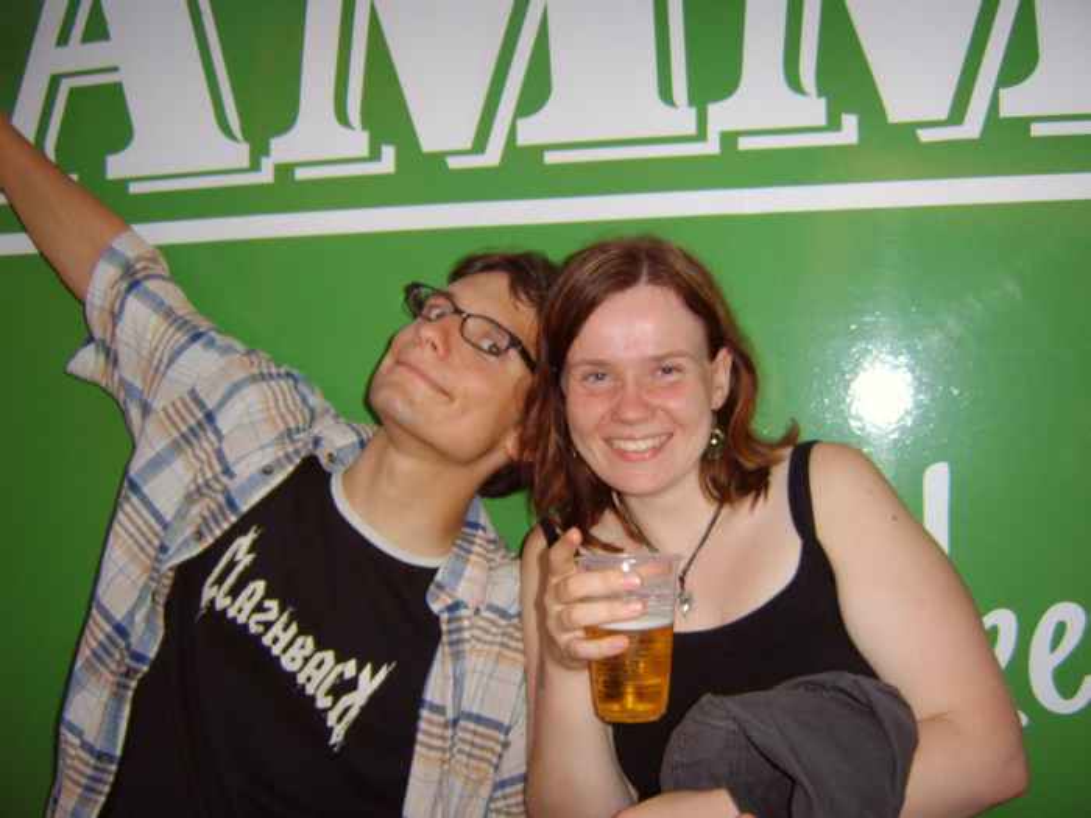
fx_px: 977
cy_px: 409
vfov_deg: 45.4
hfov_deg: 58.4
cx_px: 546
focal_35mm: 31
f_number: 2.7
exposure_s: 1/30
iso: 141
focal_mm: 8.13
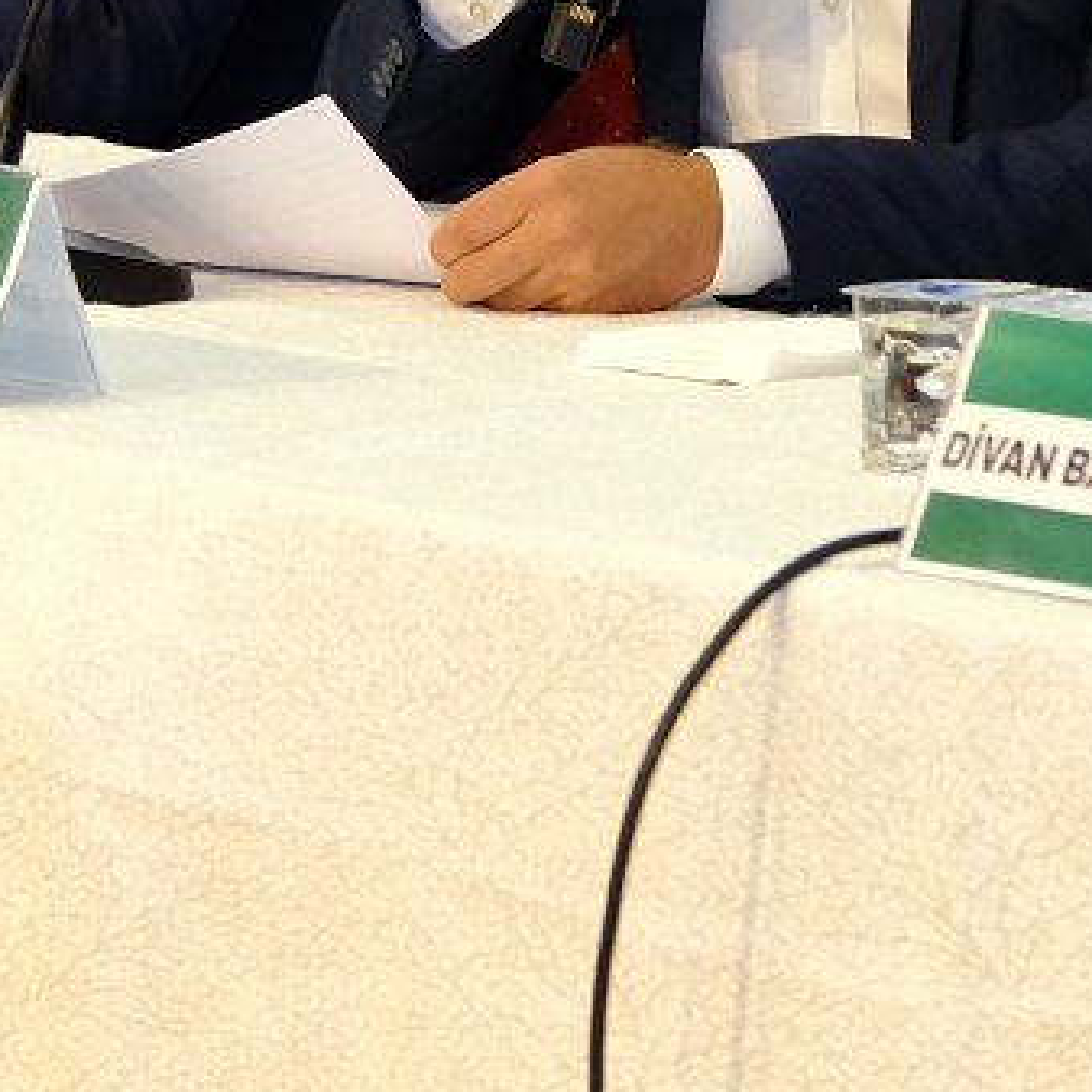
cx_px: 369
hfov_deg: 8.6
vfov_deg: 8.6
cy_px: -13
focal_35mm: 203
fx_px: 7245
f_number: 4
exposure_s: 1/80
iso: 4000
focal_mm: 39.3
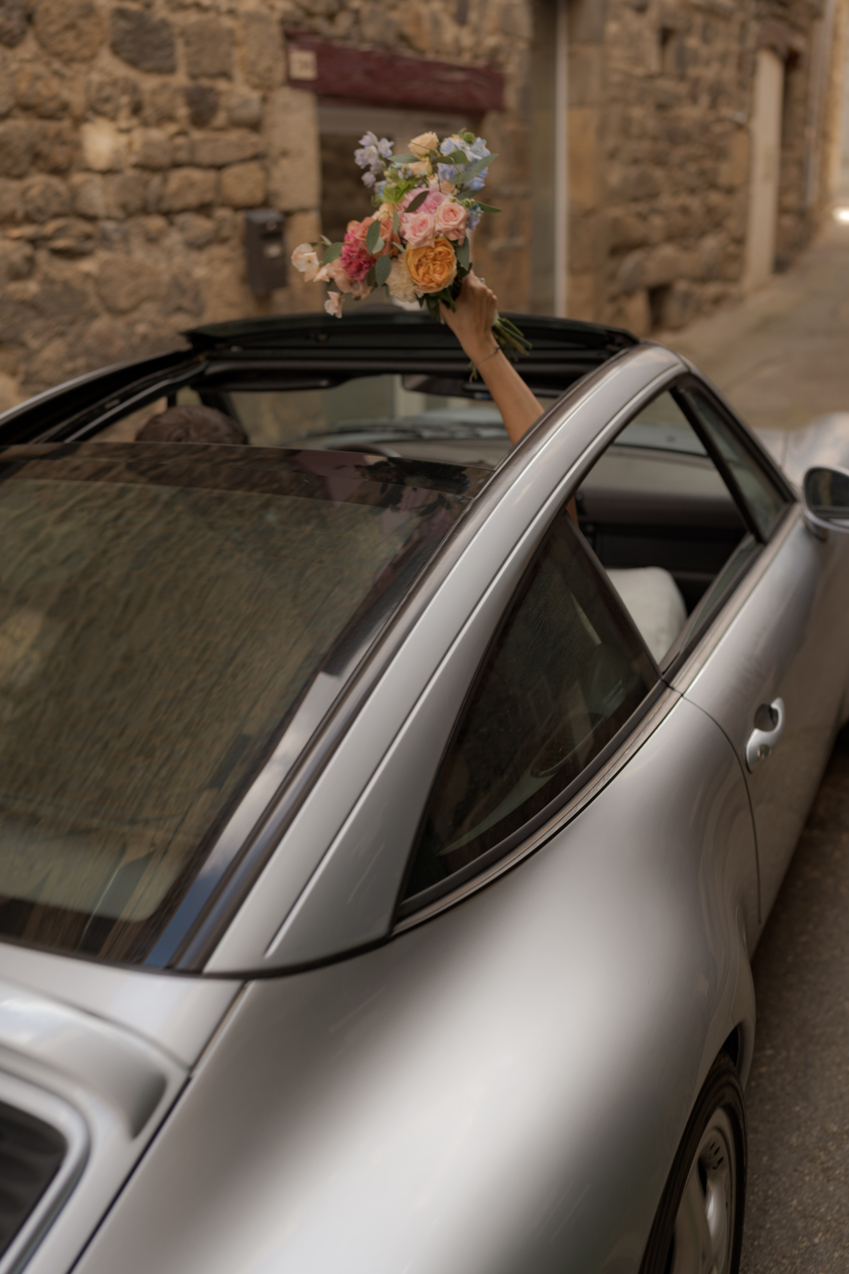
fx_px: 1238
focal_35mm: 35
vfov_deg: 54.4
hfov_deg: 37.9
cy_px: 637
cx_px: 424
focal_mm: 35
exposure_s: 1/320
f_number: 2
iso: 50
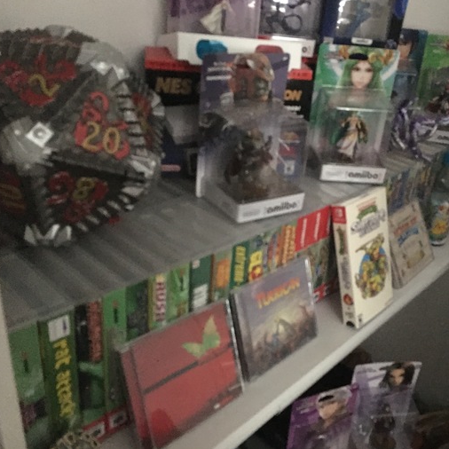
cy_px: 223
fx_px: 514
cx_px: 288
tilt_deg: -26.3
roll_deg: -6.2
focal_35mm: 35
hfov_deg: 46.7
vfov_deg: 47.2
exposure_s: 1/4
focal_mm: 4.15
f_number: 2.2
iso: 250
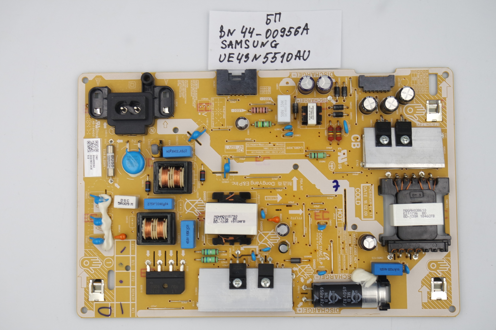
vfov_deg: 23.0
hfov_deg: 33.9
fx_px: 813
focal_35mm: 59
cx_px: 248
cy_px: 165
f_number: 5
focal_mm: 22
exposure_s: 1/125
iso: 200
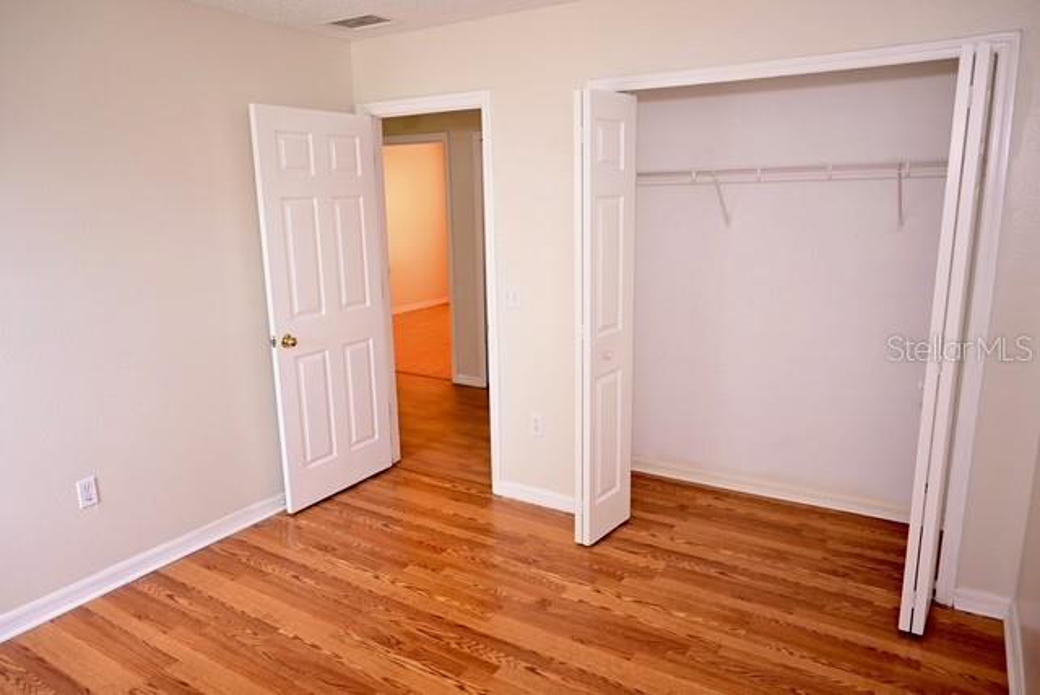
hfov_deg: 73.7
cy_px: 348
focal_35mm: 24
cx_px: 520
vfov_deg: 53.2
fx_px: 694
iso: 800
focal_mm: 16
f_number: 3.5
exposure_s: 1/60
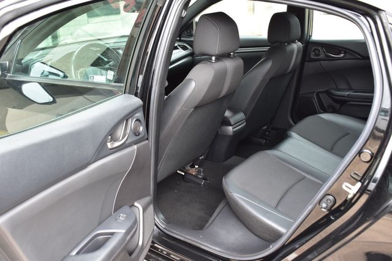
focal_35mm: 36
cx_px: 196
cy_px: 130
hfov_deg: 53.2
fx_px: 392
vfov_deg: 36.8
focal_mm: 24
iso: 400
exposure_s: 1/30
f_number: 7.1
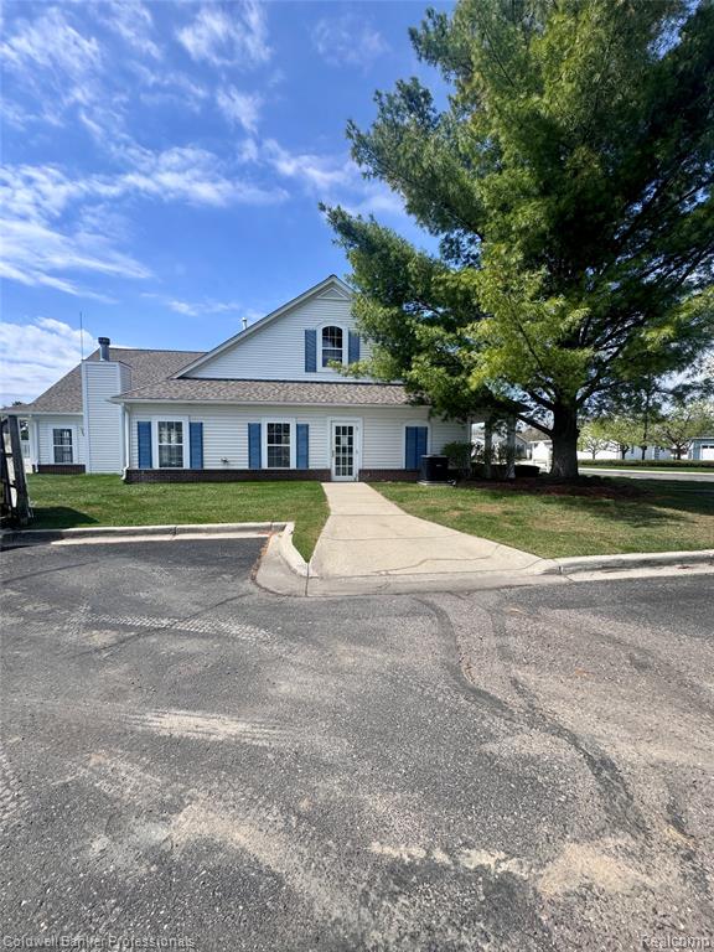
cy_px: 476
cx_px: 357
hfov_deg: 85.7
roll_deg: +2.2
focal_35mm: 14
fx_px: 385
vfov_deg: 102.1
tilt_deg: -3.0
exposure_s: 1/1880
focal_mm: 2.22
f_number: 2.2
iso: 40
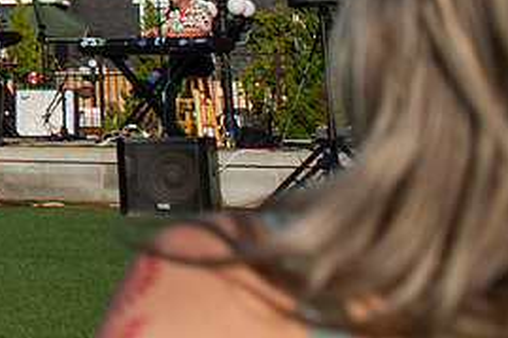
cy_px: -198
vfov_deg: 14.0
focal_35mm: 90
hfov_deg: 19.5
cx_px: -273
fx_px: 1269
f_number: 4.5
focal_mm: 24
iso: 100
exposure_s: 1/1600
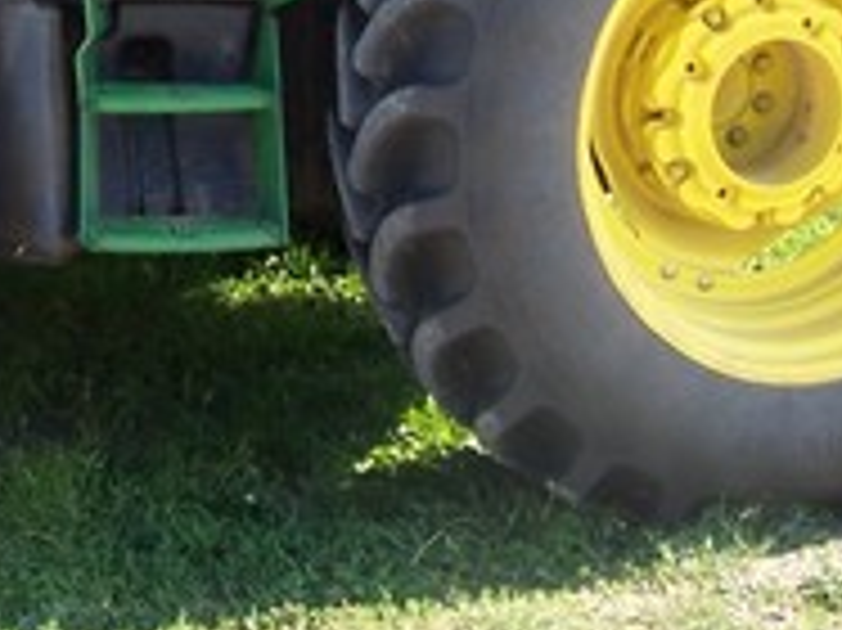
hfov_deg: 19.5
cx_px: 72
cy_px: -266
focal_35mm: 99
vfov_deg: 14.1
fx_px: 2407
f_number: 2.7
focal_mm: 5.6
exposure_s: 1/350
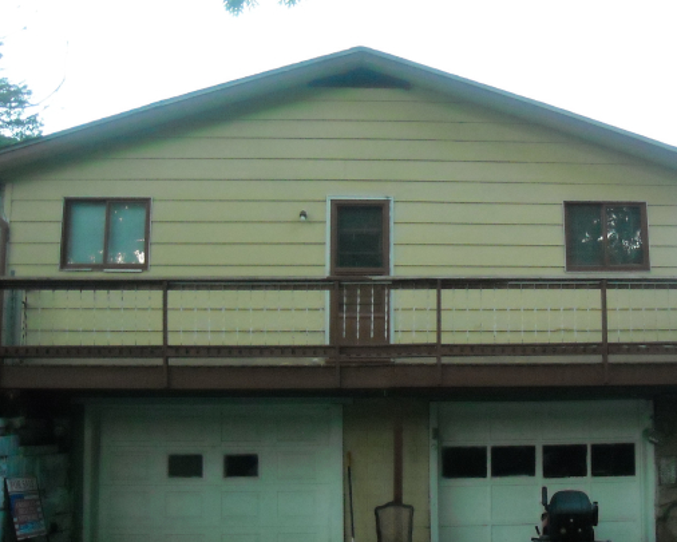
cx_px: 430
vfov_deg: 33.4
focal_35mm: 45
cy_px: 296
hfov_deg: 40.8
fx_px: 902
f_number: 2.8
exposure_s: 1/201
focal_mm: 5.7
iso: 800
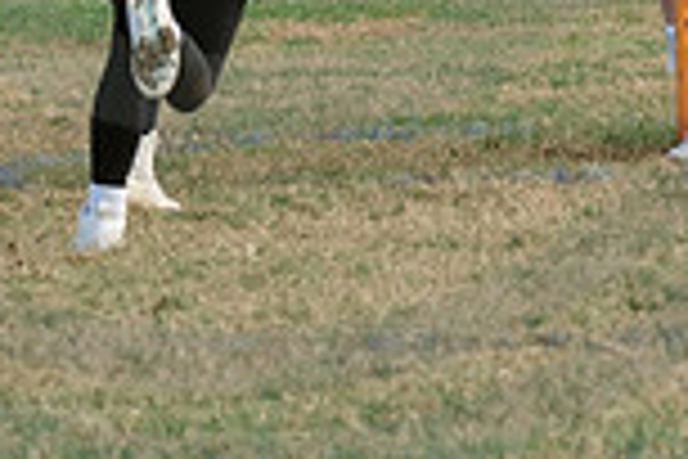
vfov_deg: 1.8
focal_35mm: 750
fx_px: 14332
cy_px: -42
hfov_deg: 2.7
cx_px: 385
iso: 250
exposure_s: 1/640
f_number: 6.3
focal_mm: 95
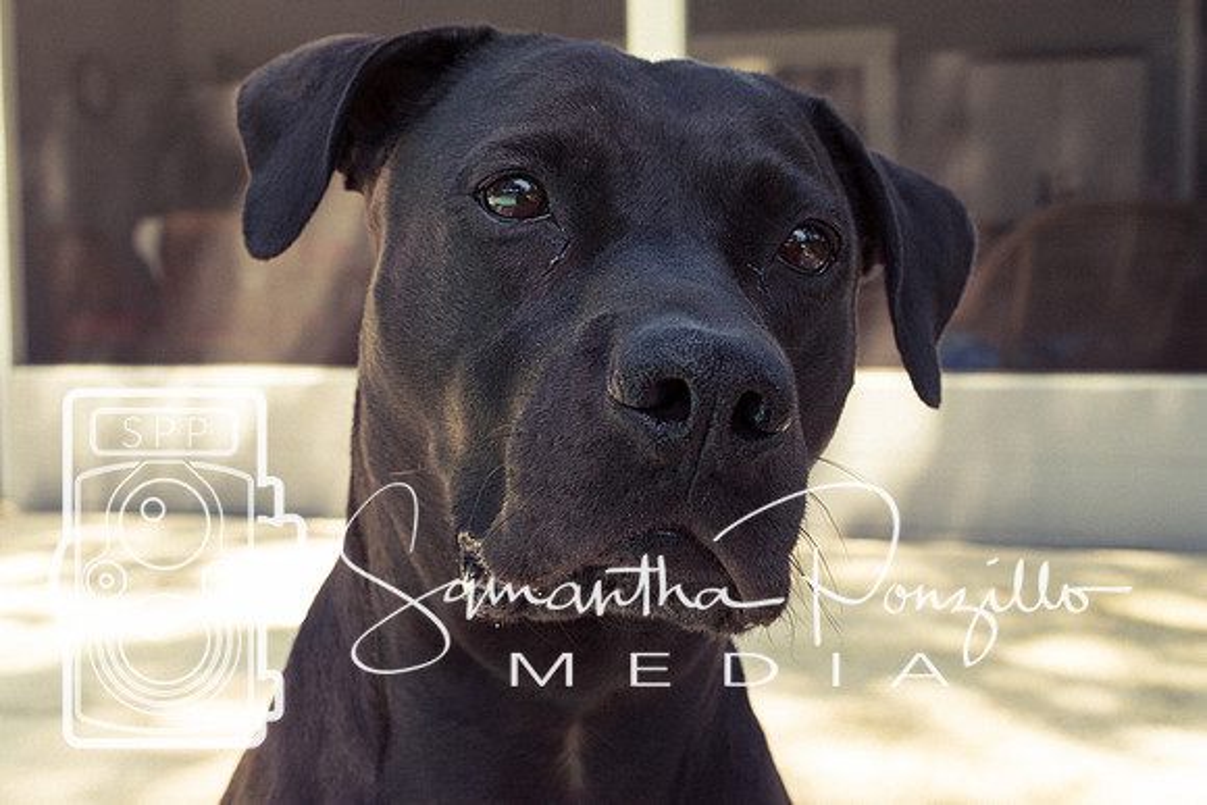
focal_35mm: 43
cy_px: 389
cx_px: 567
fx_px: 1455
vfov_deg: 30.9
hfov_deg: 45.0
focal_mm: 27
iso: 220
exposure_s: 1/250
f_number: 8
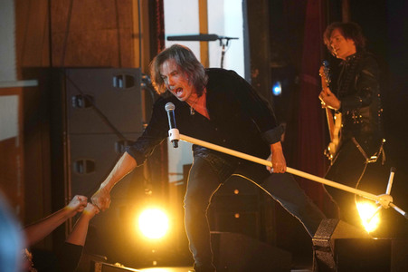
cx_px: 204
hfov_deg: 16.9
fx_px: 1370
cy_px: 136
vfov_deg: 11.3
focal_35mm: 121
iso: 1600
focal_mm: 121
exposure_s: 1/320
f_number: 5.6
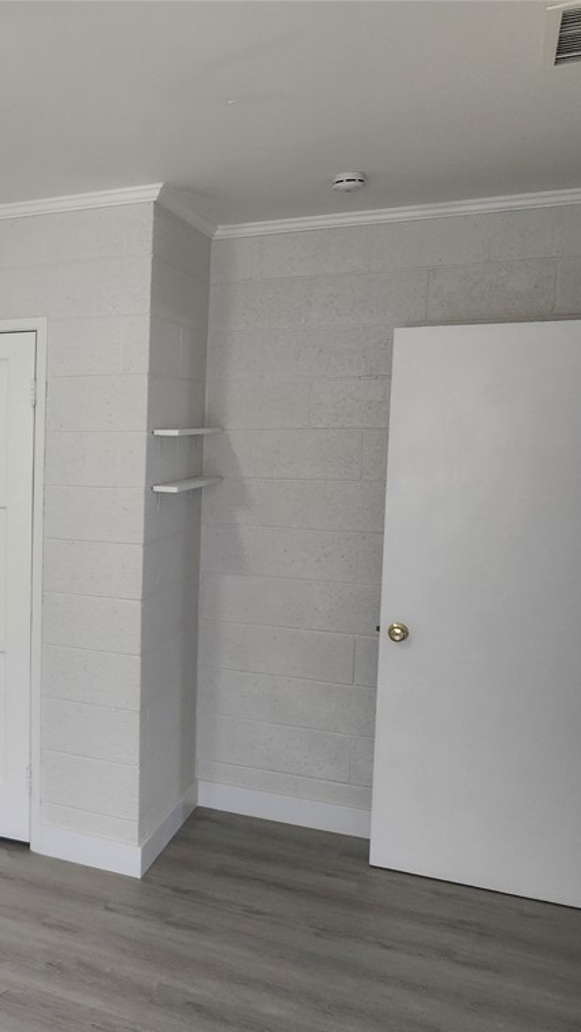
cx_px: -98
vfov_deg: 58.0
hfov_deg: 30.1
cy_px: 524
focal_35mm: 34
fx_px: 931
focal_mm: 5.54
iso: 640
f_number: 1.8
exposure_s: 1/120
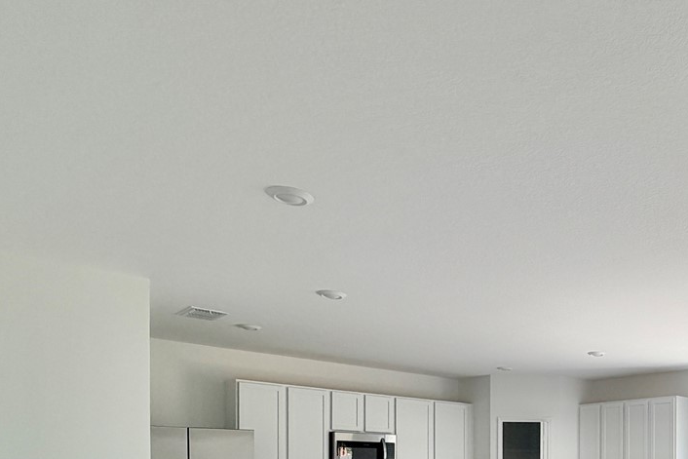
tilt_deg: -0.8
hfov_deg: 51.3
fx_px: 631
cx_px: 606
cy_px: 476
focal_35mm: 33
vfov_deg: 35.5
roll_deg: +0.4
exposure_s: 1/121
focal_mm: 2.22
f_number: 2.2
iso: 64
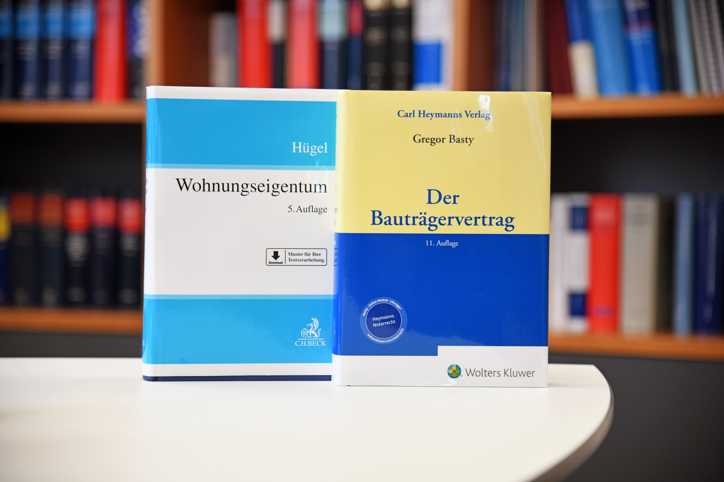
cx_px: 362
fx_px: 1910
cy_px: 241
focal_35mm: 95
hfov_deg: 21.5
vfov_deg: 14.4
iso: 1600
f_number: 4
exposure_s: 1/125
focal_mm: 95
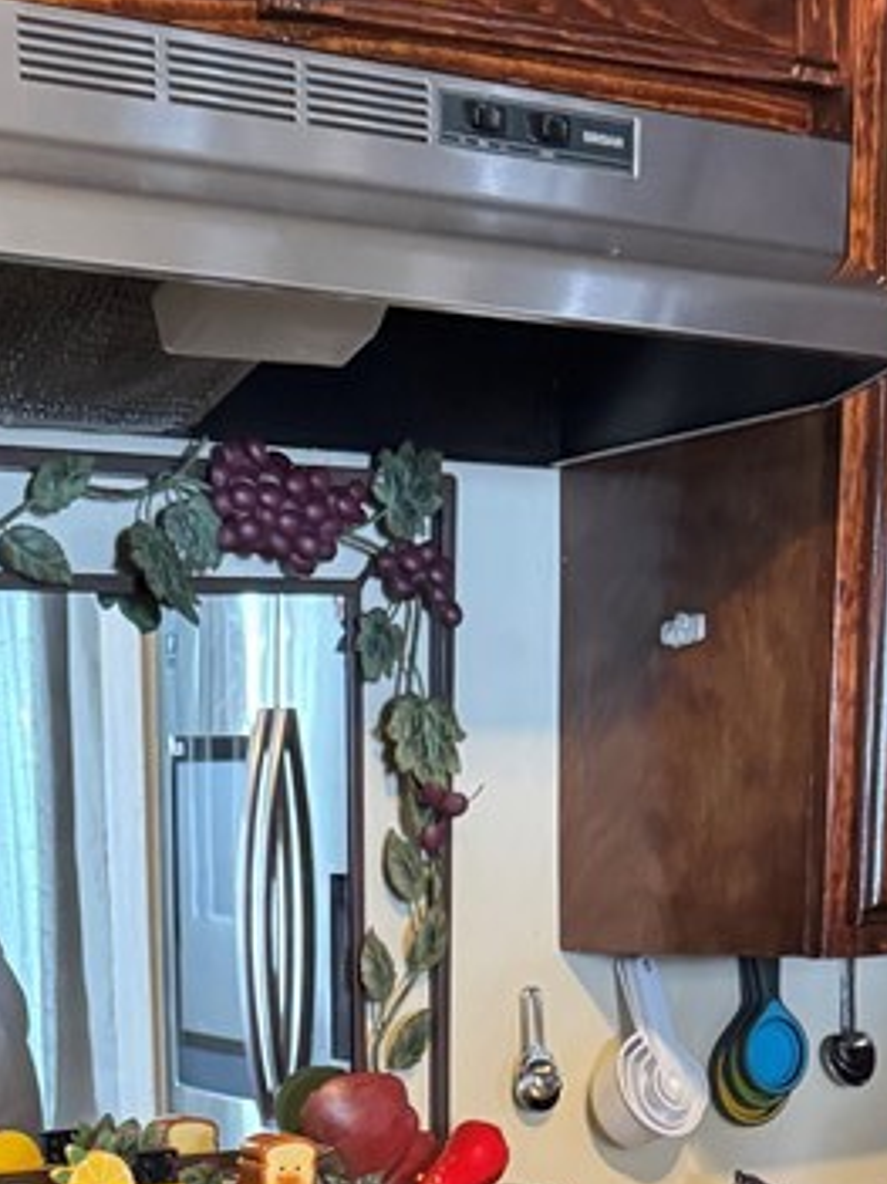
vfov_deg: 23.9
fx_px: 2393
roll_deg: +3.3
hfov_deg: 20.9
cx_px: 283
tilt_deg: -18.6
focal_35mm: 70
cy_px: 1606
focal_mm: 6.76
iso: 800
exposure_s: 1/60
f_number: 1.78
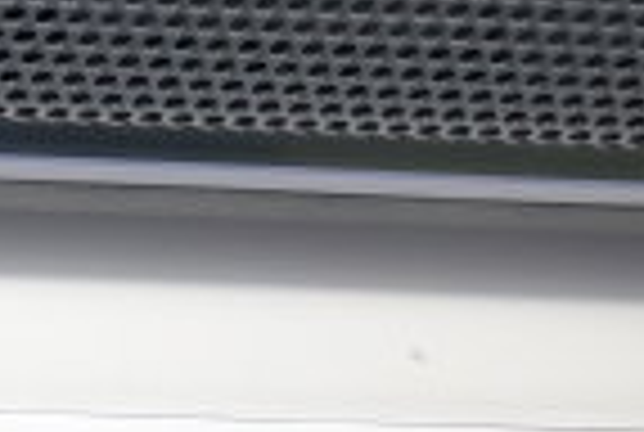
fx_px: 3319
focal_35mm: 185
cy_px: 376
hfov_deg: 10.1
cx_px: -698
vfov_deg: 7.4
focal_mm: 29
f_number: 4.2
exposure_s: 1/50
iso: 560
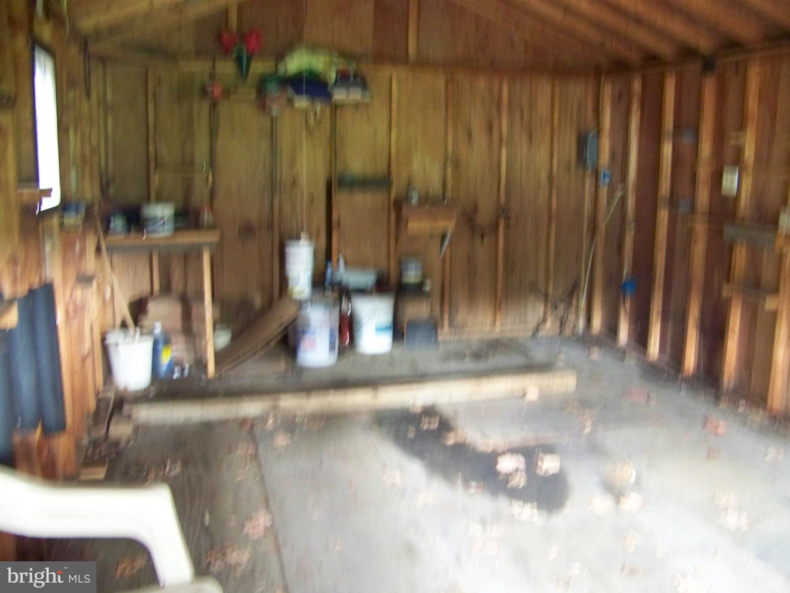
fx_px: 822
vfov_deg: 39.7
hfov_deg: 51.4
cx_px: 395
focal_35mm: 36
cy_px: 296
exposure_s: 1/5
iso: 400
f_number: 2.8
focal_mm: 5.85
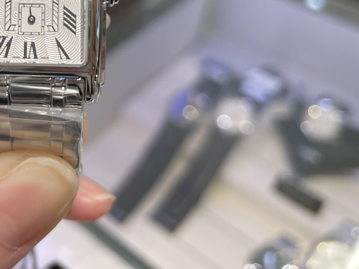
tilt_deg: -33.0
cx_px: 12
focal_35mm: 53
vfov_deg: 26.0
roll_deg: +0.9
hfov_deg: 33.5
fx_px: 550
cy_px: -5
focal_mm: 4.2
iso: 125
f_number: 1.6
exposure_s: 1/120
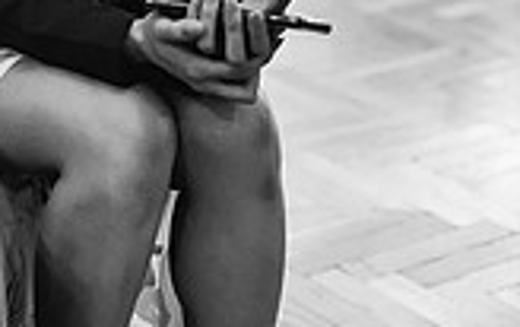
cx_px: -73
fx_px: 1788
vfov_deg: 10.2
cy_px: -100
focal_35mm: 126
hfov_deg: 16.0
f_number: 1.4
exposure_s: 1/500
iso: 5000
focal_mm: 35
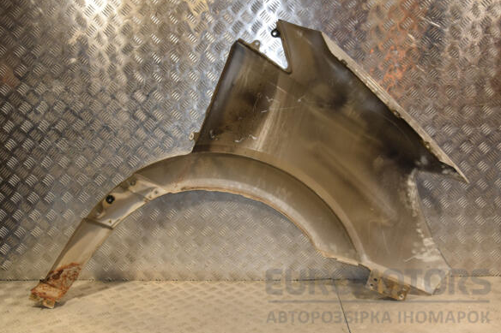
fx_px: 515
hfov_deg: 51.9
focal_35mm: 37
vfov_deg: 35.9
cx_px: 250
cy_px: 168
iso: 800
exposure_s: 1/200
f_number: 8
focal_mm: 24
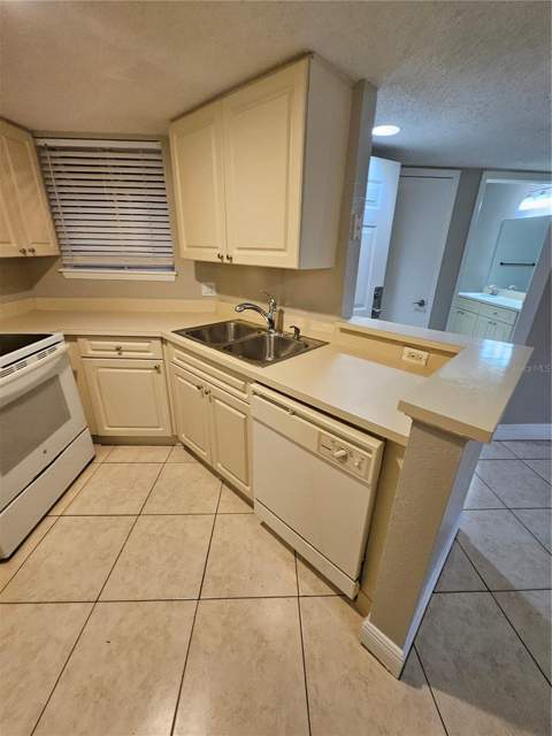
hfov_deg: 89.9
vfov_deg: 106.2
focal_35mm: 13
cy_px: 368
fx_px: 276
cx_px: 276
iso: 250
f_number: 2.2
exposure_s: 1/60
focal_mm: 1.74
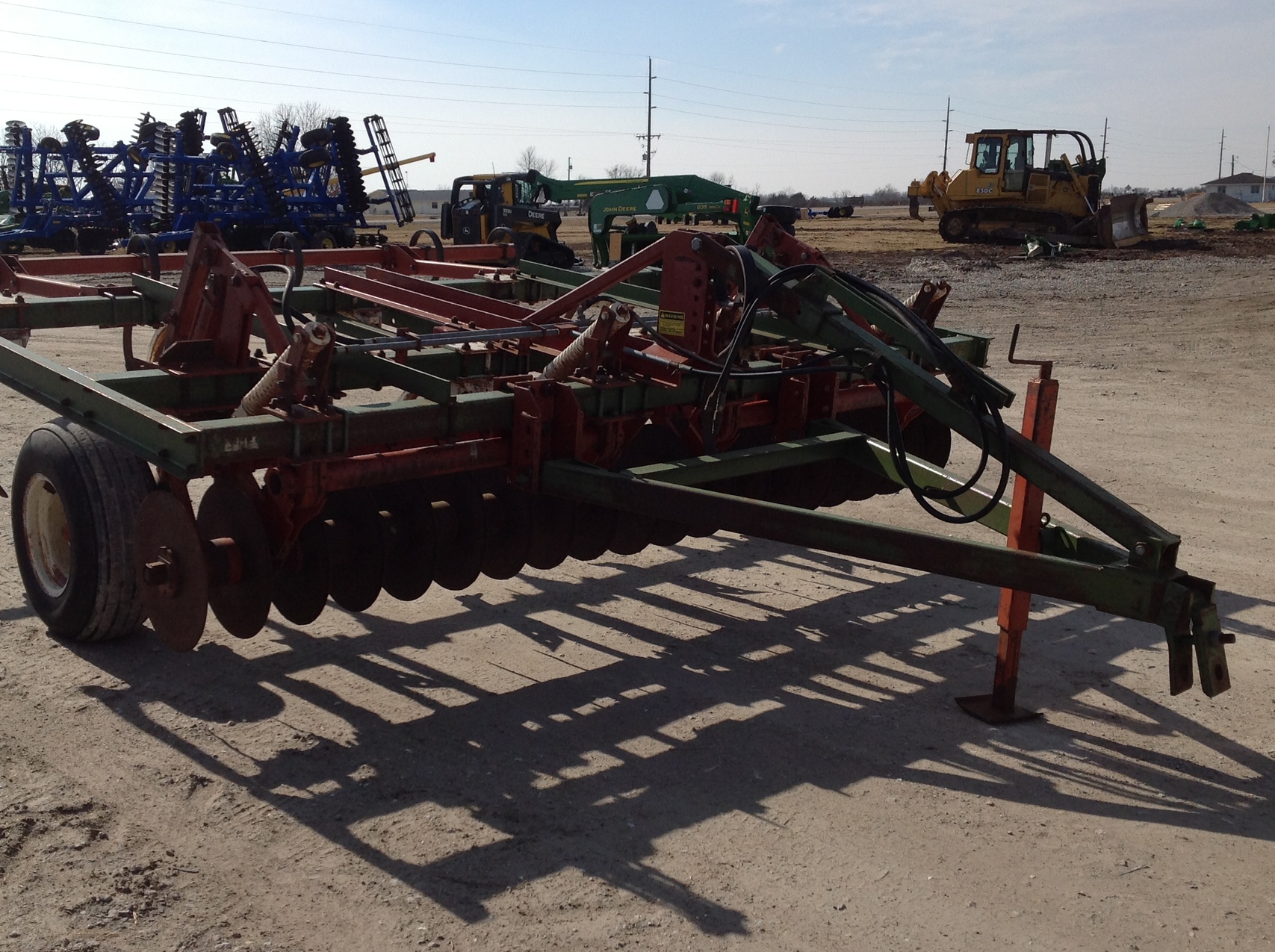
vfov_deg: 34.3
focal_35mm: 42
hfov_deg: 44.8
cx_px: 599
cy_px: 494
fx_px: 1545
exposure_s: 1/2747
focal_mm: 4.28
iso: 50
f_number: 2.4
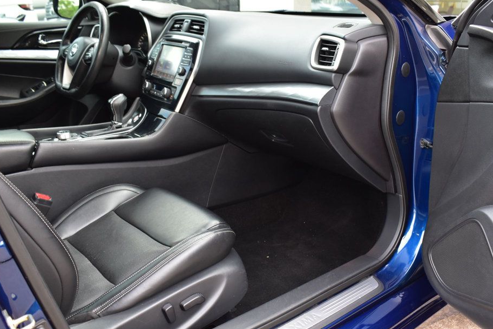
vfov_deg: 35.9
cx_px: 260
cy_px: 157
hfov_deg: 51.9
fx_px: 506
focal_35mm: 37
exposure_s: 1/15
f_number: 6.3
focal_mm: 22
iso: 400
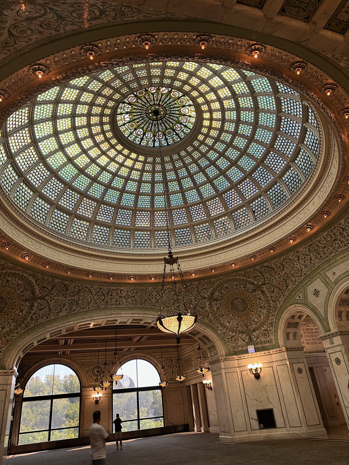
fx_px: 323
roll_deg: +5.5
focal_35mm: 24
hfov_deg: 56.8
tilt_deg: +28.4
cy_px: 232
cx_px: 174
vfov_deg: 71.6
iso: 160
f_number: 1.78
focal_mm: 6.86
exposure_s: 1/120
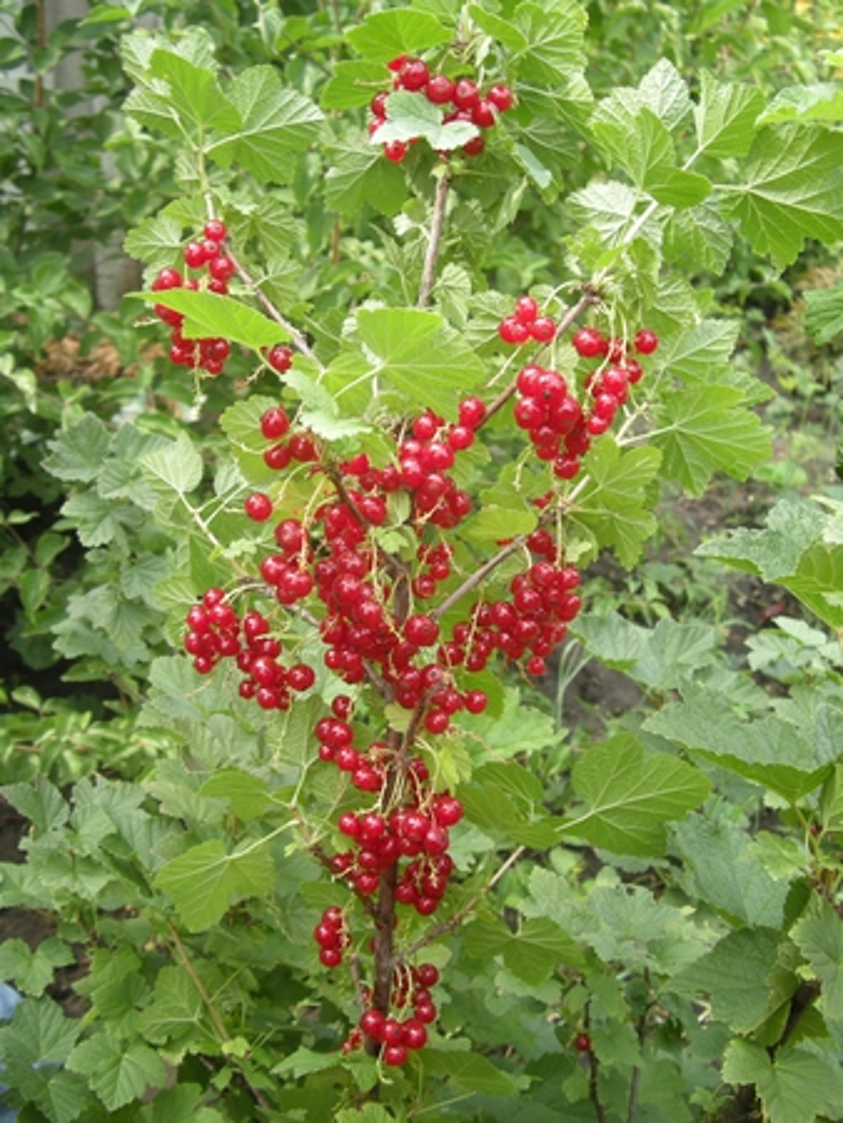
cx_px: 422
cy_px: 562
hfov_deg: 38.7
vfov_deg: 50.1
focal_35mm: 37
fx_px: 1200
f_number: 2.8
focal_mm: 7.9
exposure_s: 1/97.8
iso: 64
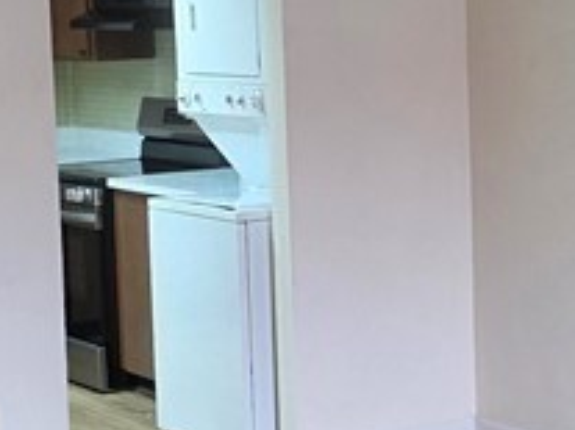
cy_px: 175
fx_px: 1893
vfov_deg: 13.0
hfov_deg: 17.1
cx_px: 508
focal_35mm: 114
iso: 320
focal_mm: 6.3
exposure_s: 1/120
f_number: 1.7
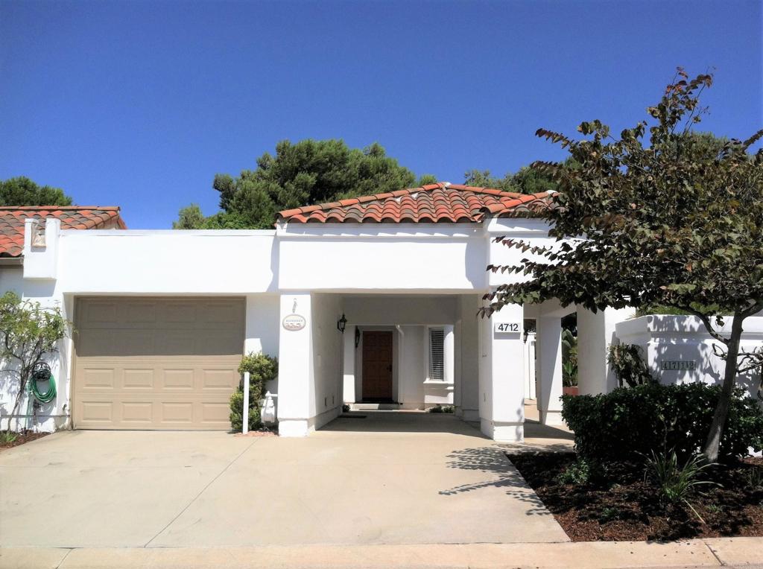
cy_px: 284
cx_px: 382
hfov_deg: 52.7
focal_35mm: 35
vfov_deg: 40.6
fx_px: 770
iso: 80
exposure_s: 1/2000
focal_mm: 3.85
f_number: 2.8
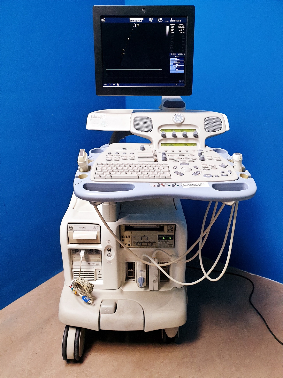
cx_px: 142
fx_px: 283
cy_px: 189
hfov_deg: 53.1
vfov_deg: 67.3
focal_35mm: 26
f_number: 2.4
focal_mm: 4.3
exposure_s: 1/50
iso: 320
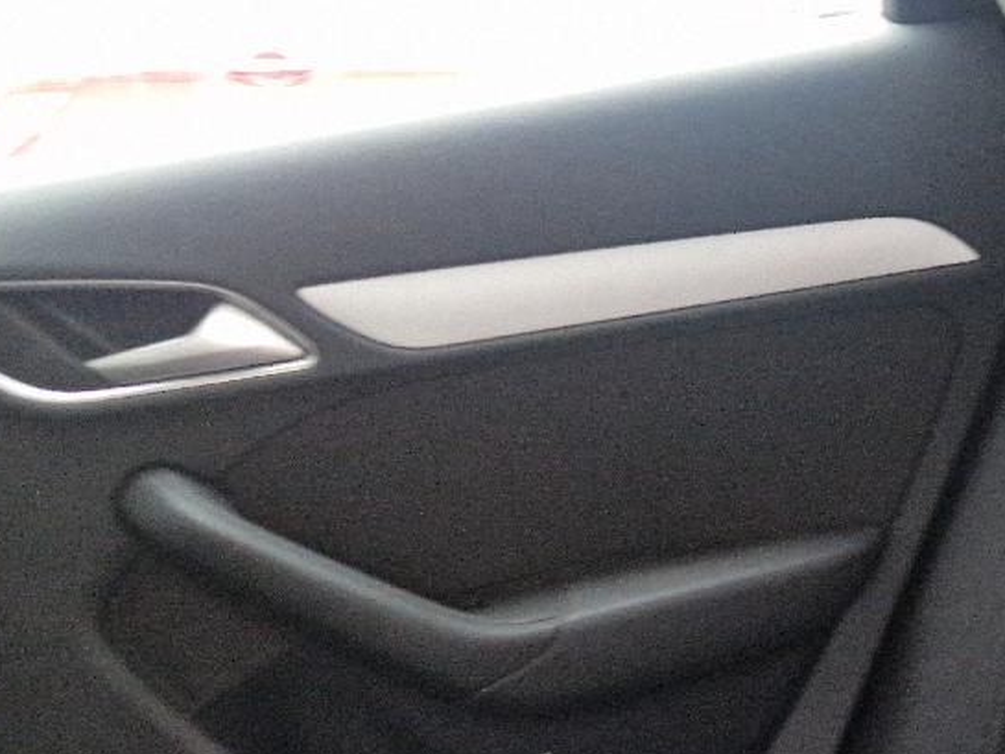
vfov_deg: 18.6
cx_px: 1254
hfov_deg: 23.2
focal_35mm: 76
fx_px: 2207
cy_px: 830
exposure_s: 1/50
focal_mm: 5.4
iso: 160
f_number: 1.8
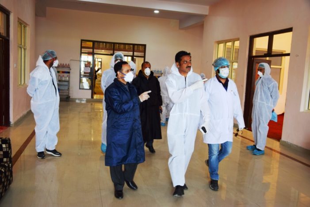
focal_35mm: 36
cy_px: 104
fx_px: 310
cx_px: 155
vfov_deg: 36.9
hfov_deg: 53.1
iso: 400
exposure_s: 1/80
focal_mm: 24
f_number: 4
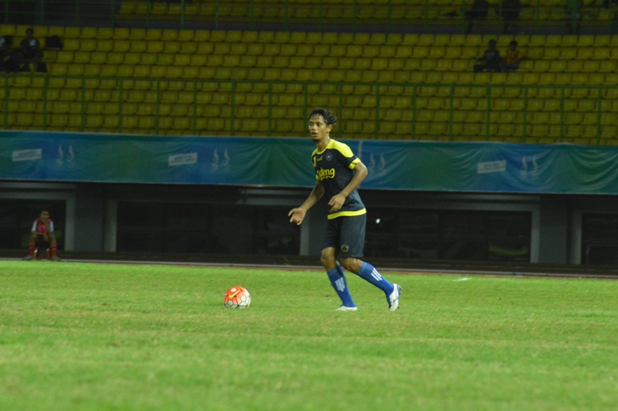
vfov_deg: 4.0
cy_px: 206
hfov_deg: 6.0
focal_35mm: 345
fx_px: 5917
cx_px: 309
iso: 3200
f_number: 9
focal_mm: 230
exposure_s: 1/250
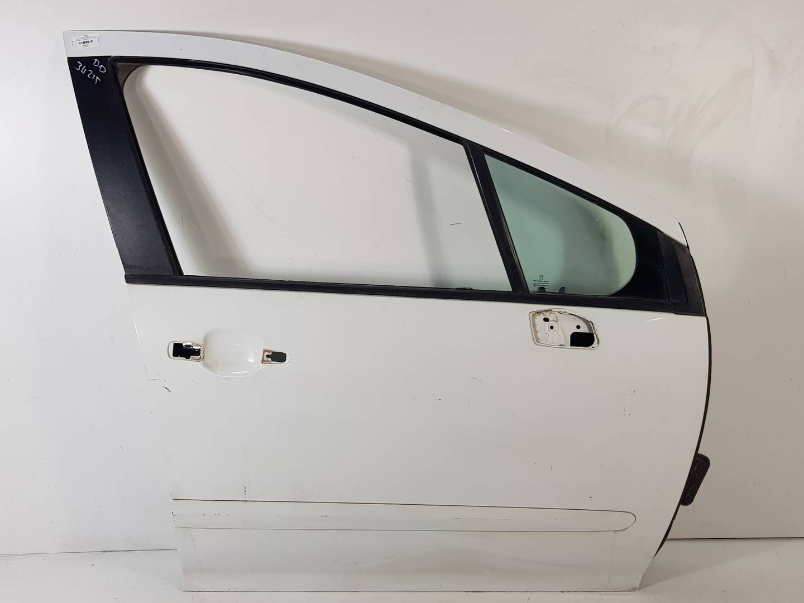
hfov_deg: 67.3
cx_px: 402
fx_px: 604
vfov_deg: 53.1
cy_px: 302
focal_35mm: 26
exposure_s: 1/115
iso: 40
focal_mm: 4.2
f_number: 1.7
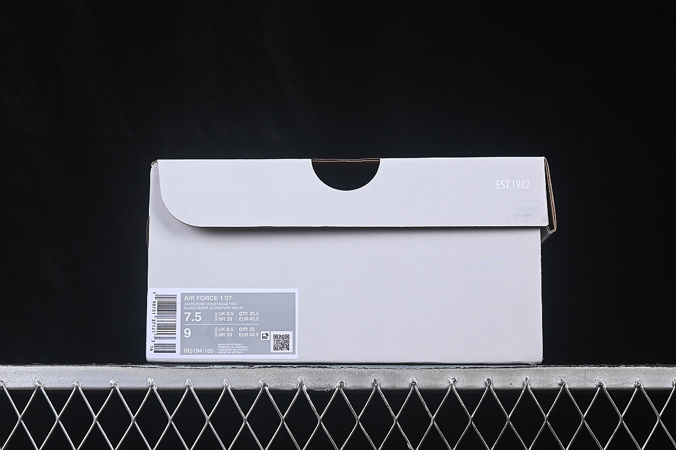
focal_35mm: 75
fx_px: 1408
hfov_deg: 27.0
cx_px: 338
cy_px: 225
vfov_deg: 18.2
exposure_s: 1/80
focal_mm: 50
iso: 160
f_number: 8
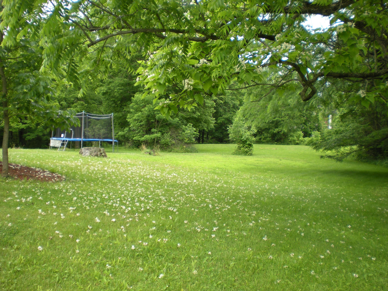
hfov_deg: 49.0
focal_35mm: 38
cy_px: 146
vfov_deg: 37.7
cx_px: 194
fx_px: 426
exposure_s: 1/110
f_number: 3.1
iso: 64
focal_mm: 6.3
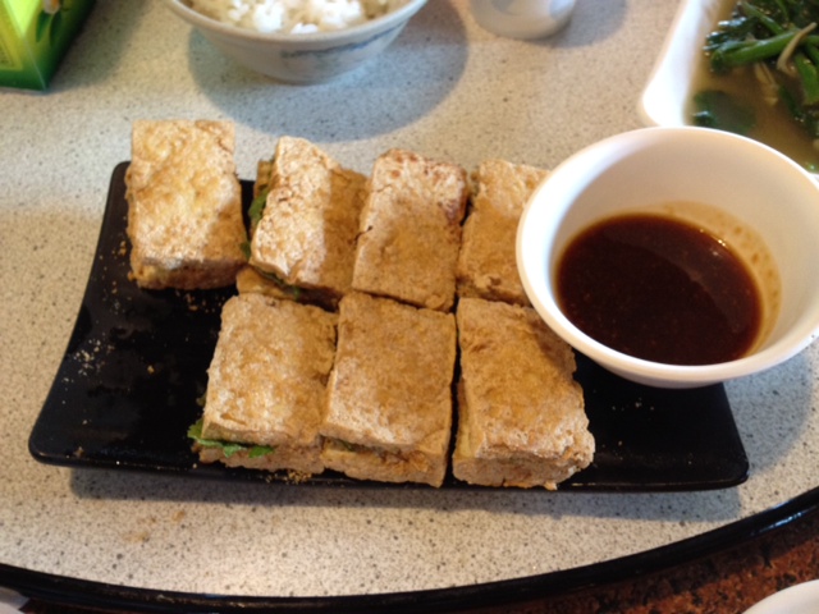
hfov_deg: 52.6
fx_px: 828
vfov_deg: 40.7
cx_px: 410
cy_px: 307
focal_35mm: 35
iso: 160
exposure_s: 1/20
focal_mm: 4.28
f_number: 2.4
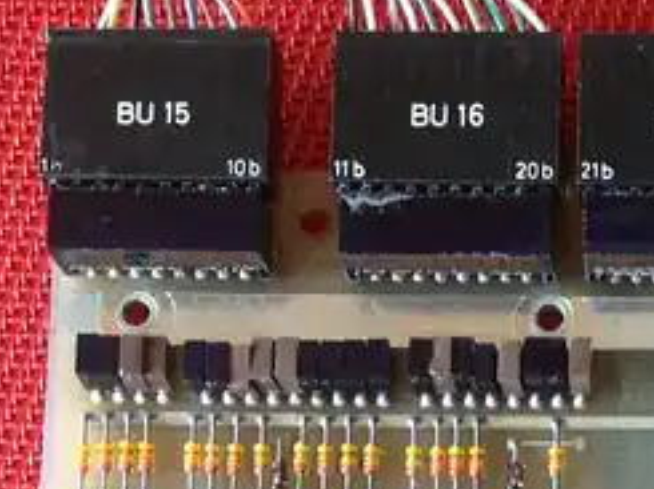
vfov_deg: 9.9
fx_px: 2698
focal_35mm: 143
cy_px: 799
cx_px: 721
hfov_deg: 13.5
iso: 50
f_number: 2.4
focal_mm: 4.28
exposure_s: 1/30
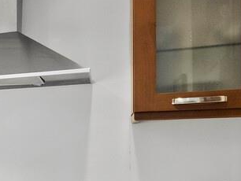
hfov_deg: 16.8
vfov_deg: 19.9
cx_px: -282
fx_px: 509
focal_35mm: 73
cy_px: 154
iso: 640
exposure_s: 1/5
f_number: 9
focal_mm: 7
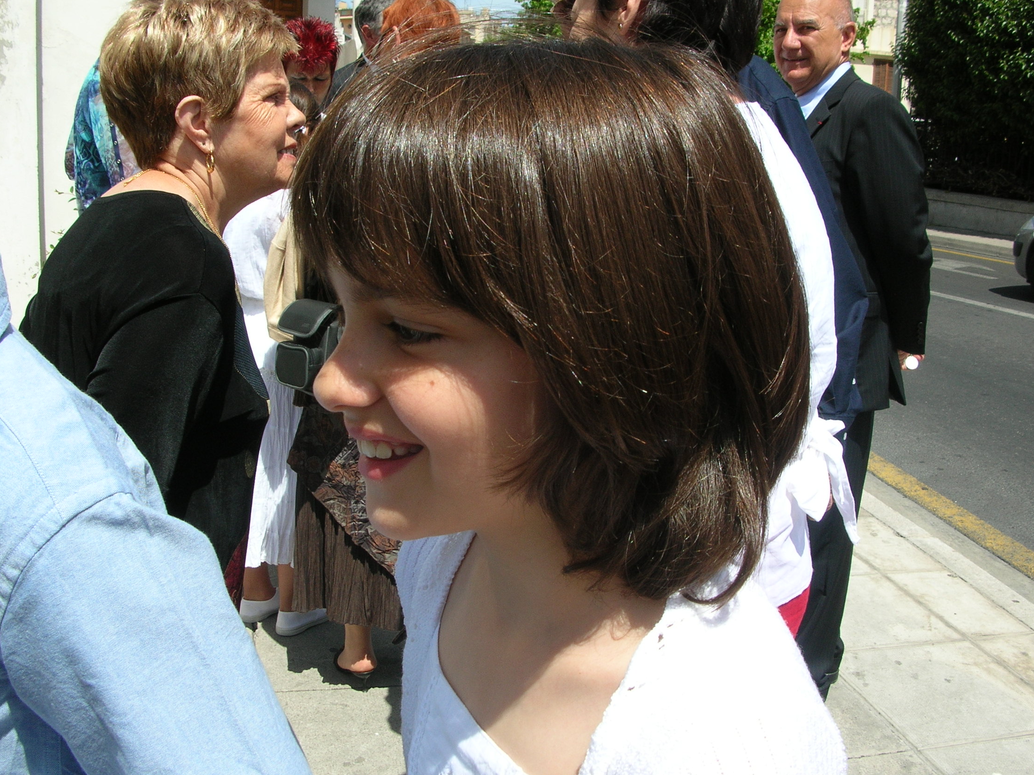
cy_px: 391
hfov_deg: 51.4
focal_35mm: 36
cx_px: 522
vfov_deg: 39.7
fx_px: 1075
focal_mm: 5.8
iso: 50
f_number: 5.6
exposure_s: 1/267
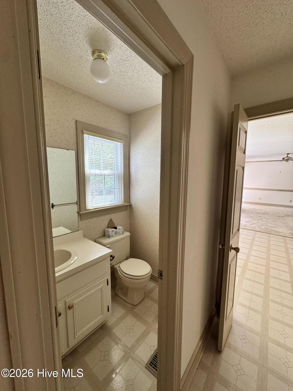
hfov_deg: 85.7
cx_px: 146
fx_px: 158
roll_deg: -0.3
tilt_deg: -7.3
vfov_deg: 102.1
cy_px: 196
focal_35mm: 14
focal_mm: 2.22
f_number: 2.2
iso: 200
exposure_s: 1/60
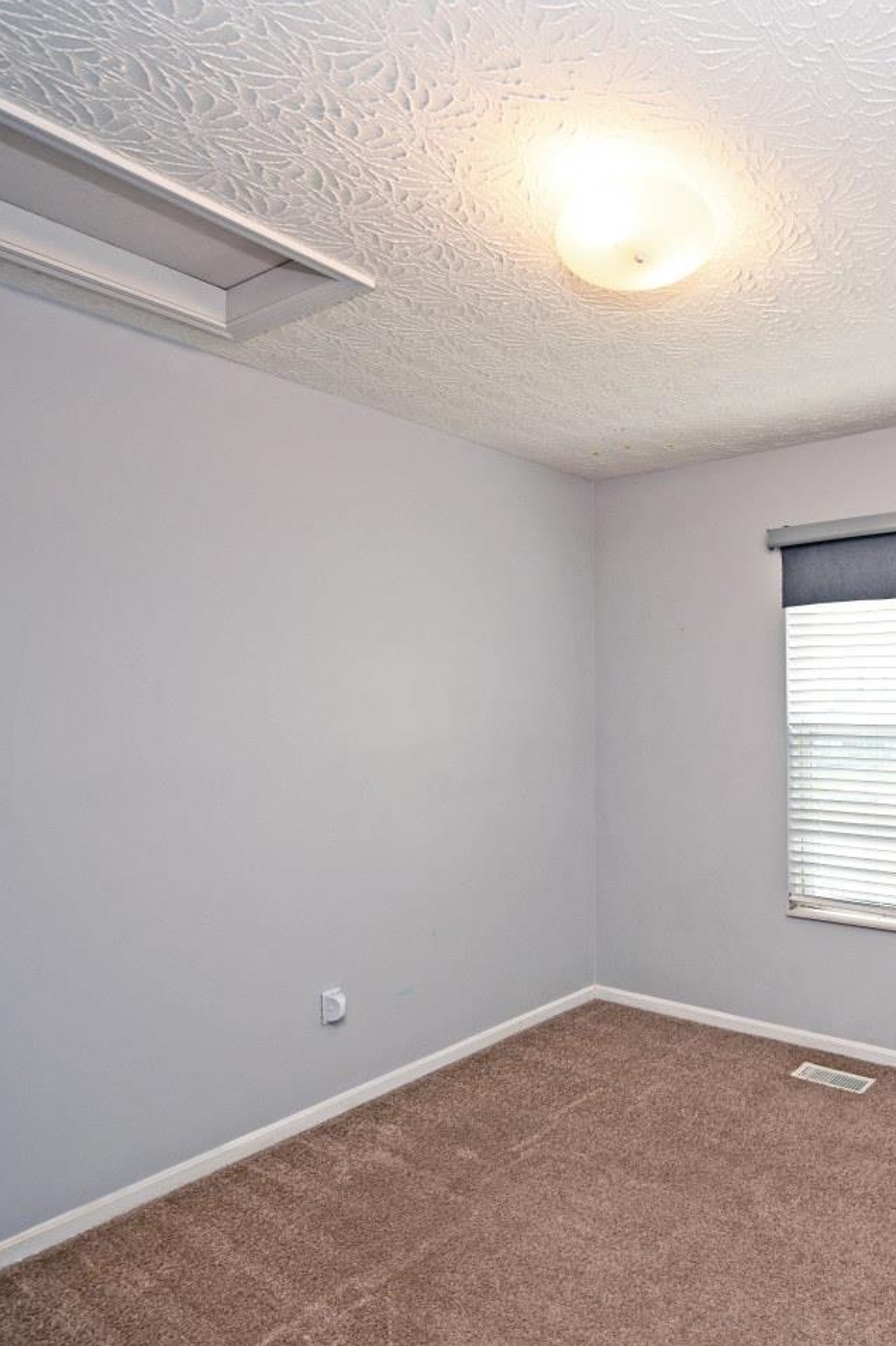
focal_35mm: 22
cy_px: 693
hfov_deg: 52.8
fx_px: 822
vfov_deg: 78.6
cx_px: 740
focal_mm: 14
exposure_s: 1/80
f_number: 4.5
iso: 200
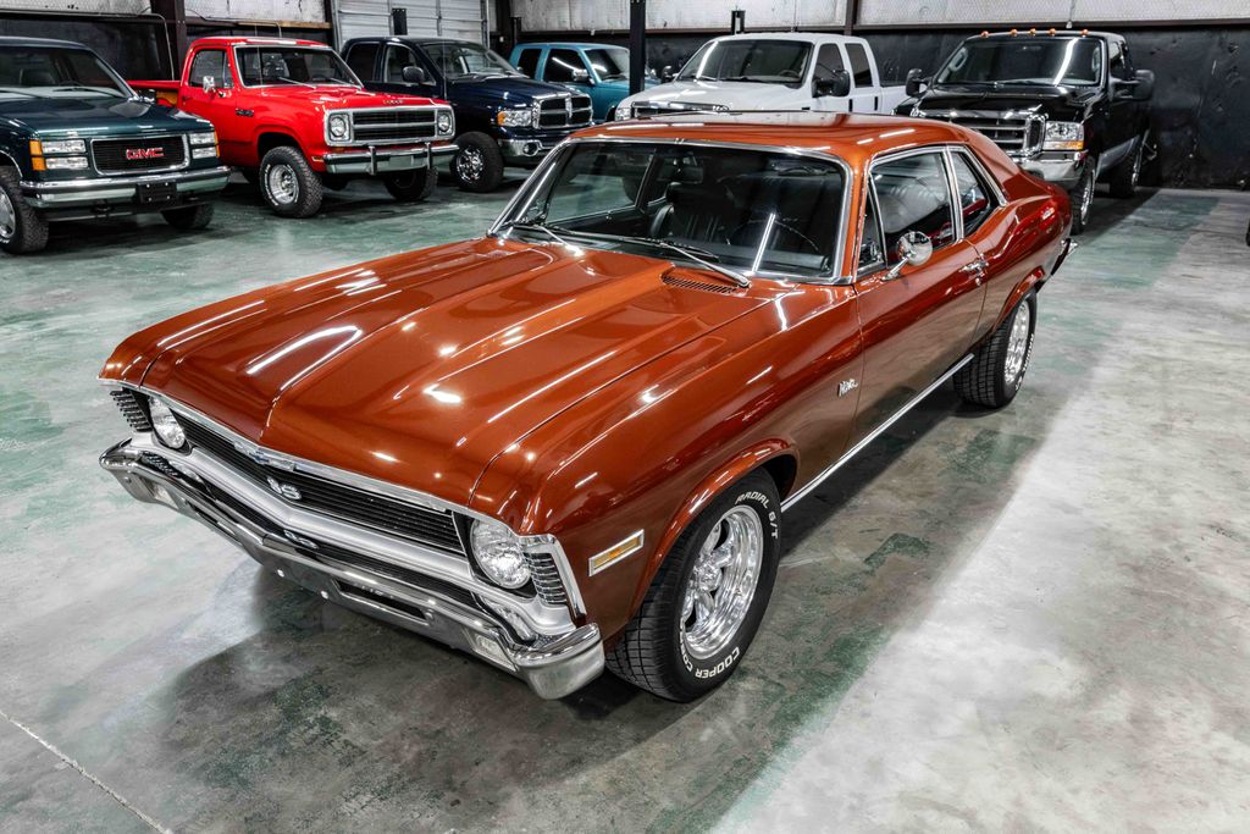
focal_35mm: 27
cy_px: 417
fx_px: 938
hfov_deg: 67.4
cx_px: 625
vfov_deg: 47.9
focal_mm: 18
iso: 4000
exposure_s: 1/100
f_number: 7.1
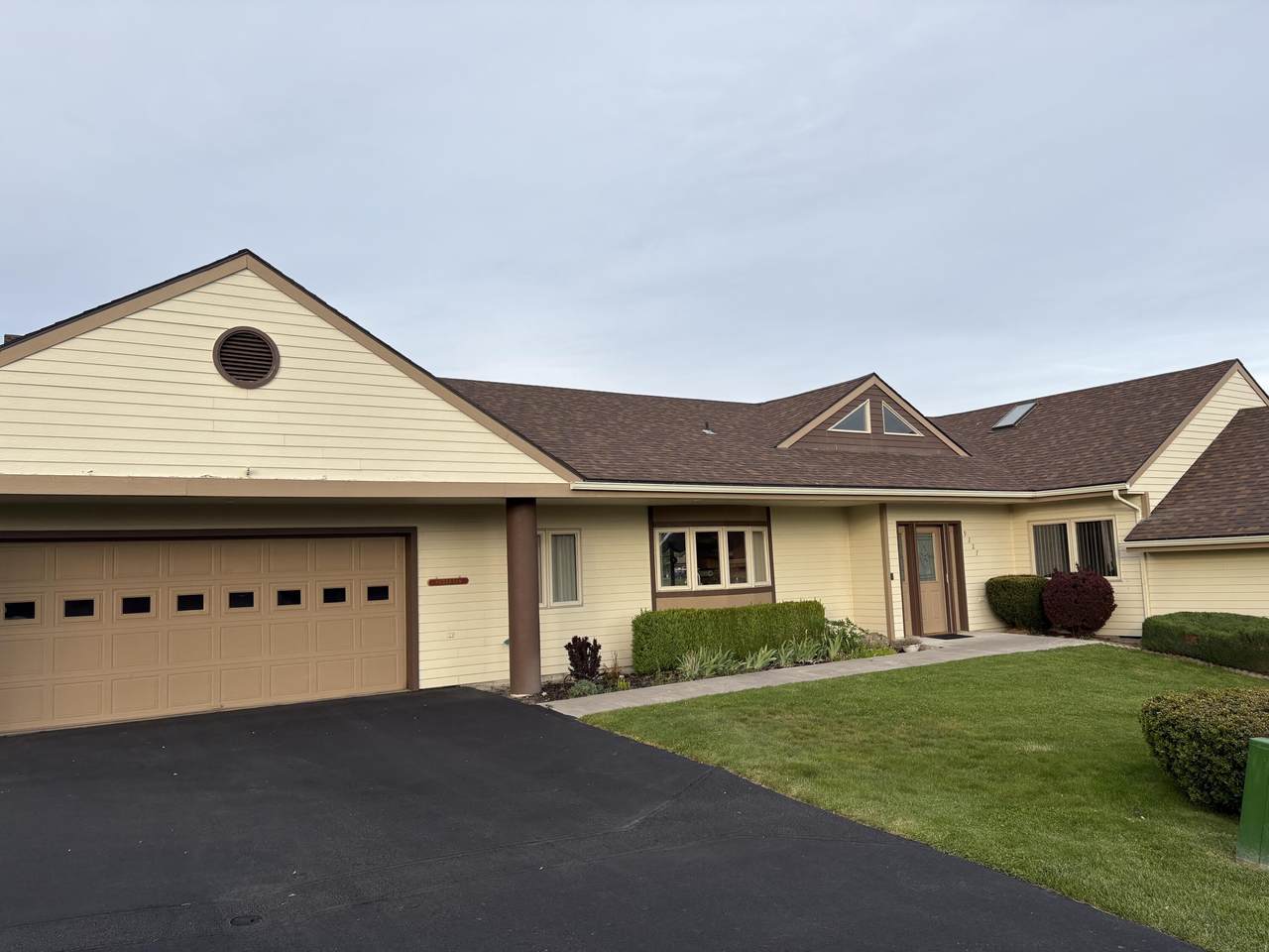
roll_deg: +3.1
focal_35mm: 26
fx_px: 953
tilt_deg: +6.2
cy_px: 476
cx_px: 634
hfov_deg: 67.3
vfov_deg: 53.1
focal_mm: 5.96
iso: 50
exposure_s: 1/687
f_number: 1.6
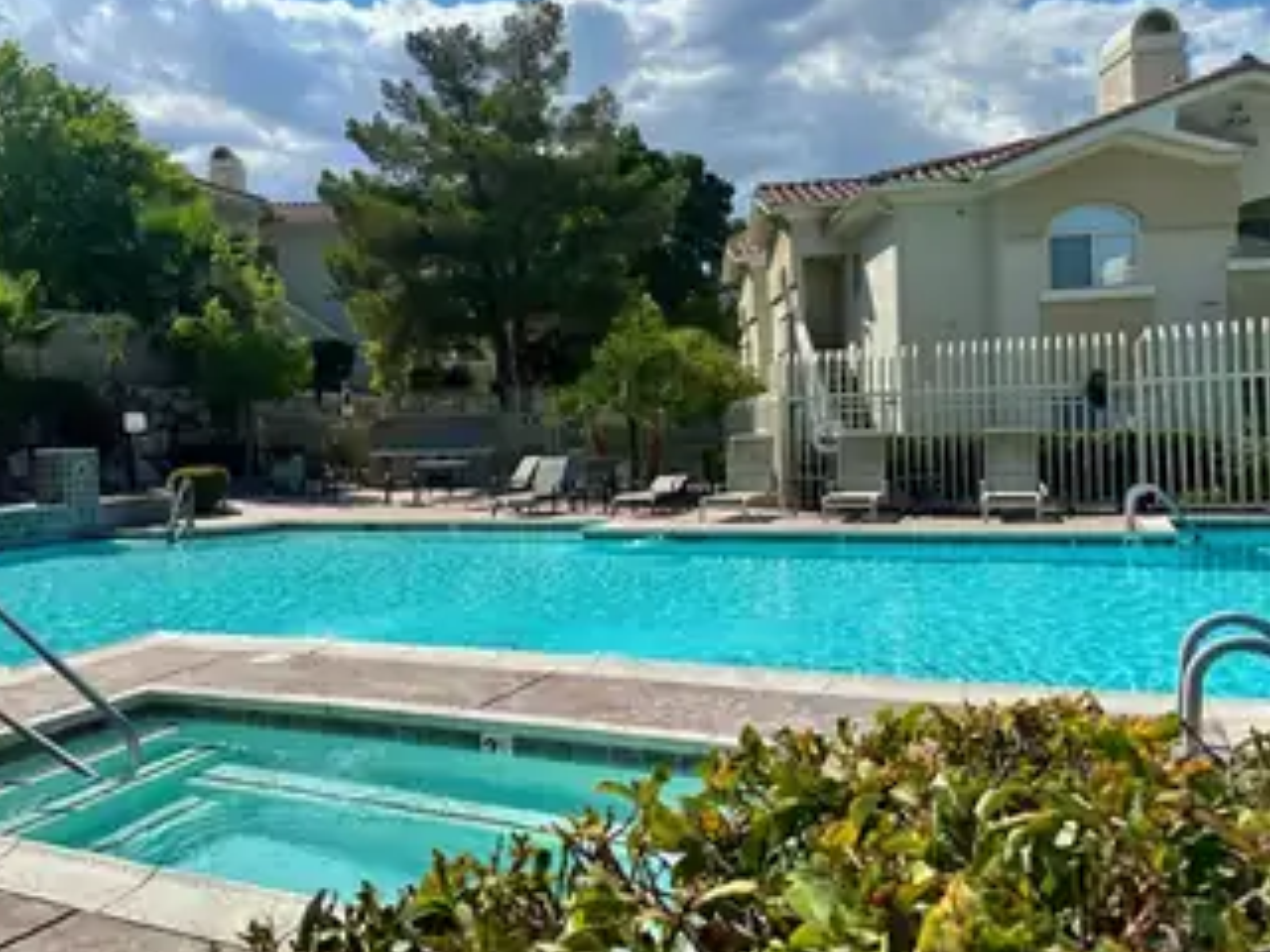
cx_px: 480
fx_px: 1101
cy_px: 452
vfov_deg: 46.8
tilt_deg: -0.5
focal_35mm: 30
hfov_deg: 59.2
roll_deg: +1.8
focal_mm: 6.86
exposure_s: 1/8197
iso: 80
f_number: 1.78
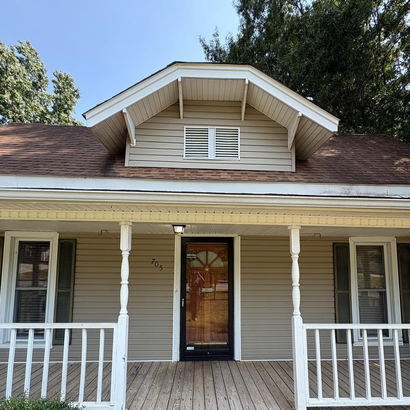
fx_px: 228
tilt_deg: +6.5
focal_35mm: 17
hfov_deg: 84.0
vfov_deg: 82.6
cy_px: 253
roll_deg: +0.1
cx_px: 209
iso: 40
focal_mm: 2.22
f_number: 2.2
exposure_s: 1/377
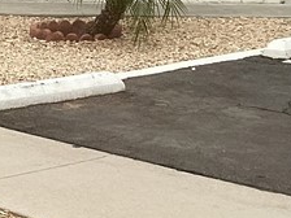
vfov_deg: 10.4
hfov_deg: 12.2
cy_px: 65
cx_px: -304
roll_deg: -1.6
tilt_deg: -9.2
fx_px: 1194
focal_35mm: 142
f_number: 2.4
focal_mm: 3.3
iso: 25
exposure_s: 1/926
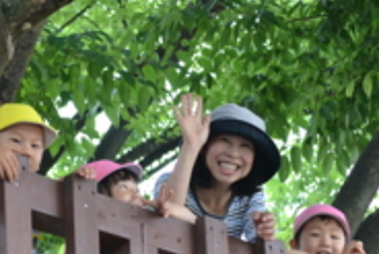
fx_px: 2339
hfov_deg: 9.3
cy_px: 232
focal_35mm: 222
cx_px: 122
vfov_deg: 6.2
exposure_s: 1/125
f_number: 5.6
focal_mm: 68
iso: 360
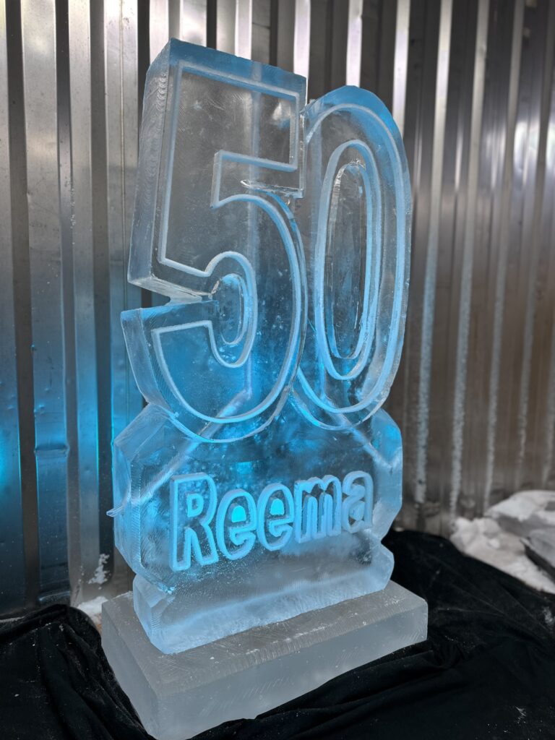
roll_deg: -0.2
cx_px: 278
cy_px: 370
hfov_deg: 56.8
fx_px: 513
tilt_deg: -5.7
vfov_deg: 71.6
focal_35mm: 24
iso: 64
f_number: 1.78
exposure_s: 1/100
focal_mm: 6.86
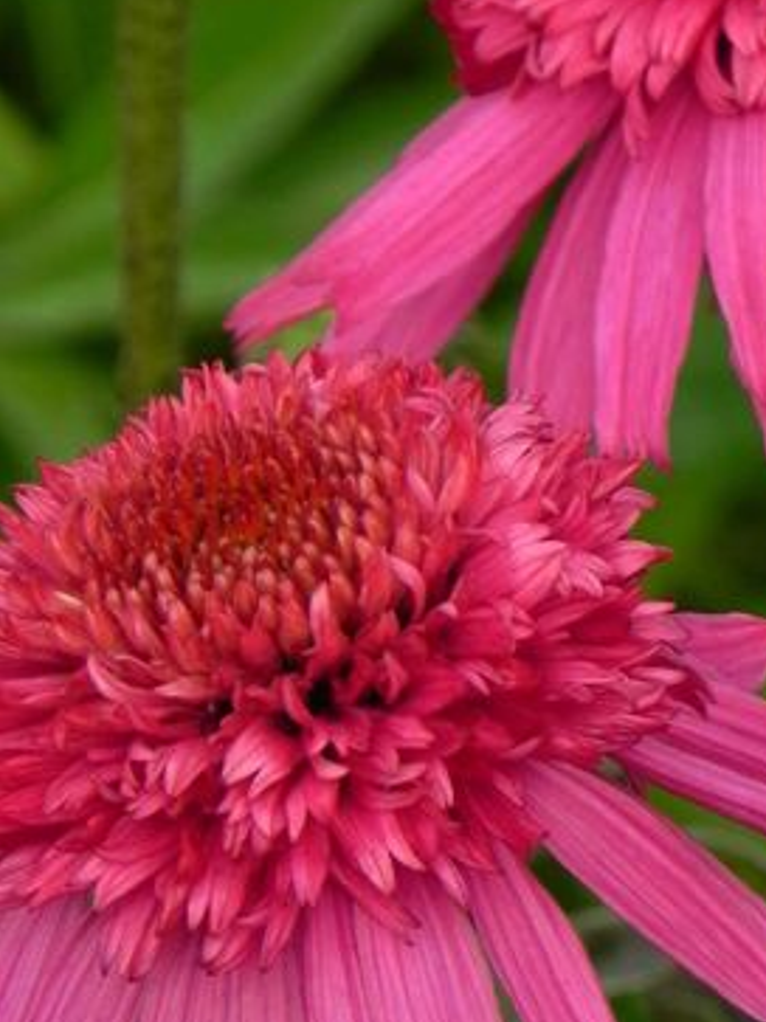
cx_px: 572
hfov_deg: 2.3
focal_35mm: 641
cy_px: 411
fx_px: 18924
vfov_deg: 3.1
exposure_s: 1/320
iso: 160
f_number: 5
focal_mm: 51.8
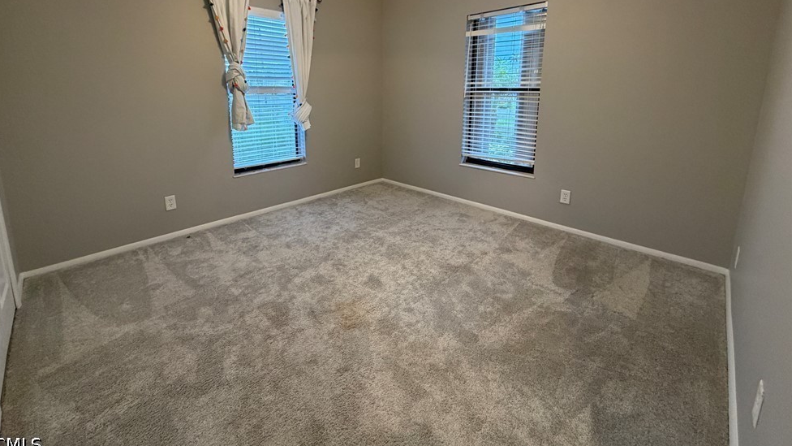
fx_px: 336
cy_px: 146
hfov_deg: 99.3
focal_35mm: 16
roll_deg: +0.1
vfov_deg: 65.2
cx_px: 381
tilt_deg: -10.0
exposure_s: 1/60
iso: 320
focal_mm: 2.22
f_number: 2.2
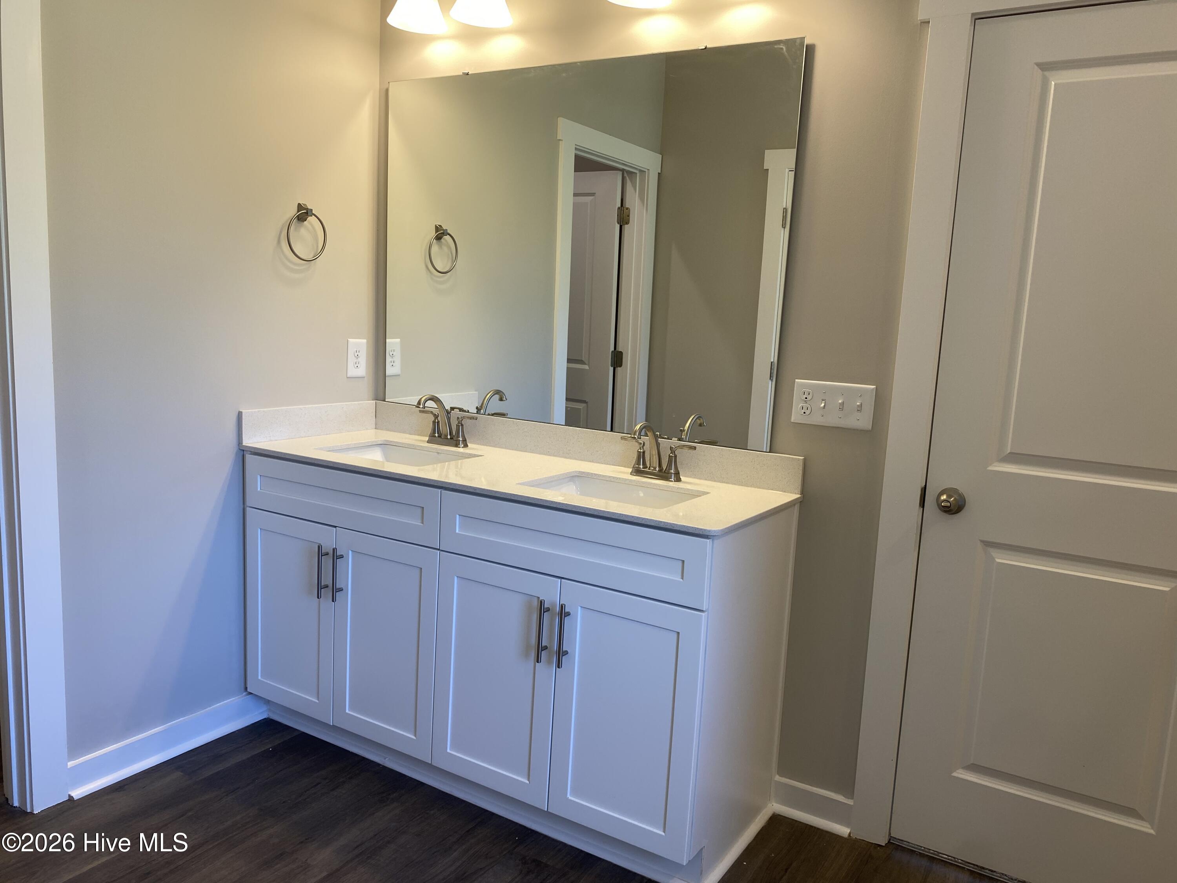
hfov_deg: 67.3
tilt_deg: -9.0
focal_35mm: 26
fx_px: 884
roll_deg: -2.5
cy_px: 442
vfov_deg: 53.1
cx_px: 588
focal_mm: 4.25
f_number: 1.8
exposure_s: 1/120
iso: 64
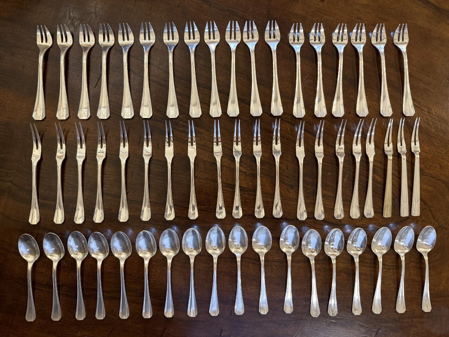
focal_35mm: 24
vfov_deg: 56.8
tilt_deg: -86.5
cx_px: 224
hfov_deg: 71.6
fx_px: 311
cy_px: 168
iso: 320
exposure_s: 1/50
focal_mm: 6.76
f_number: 1.78
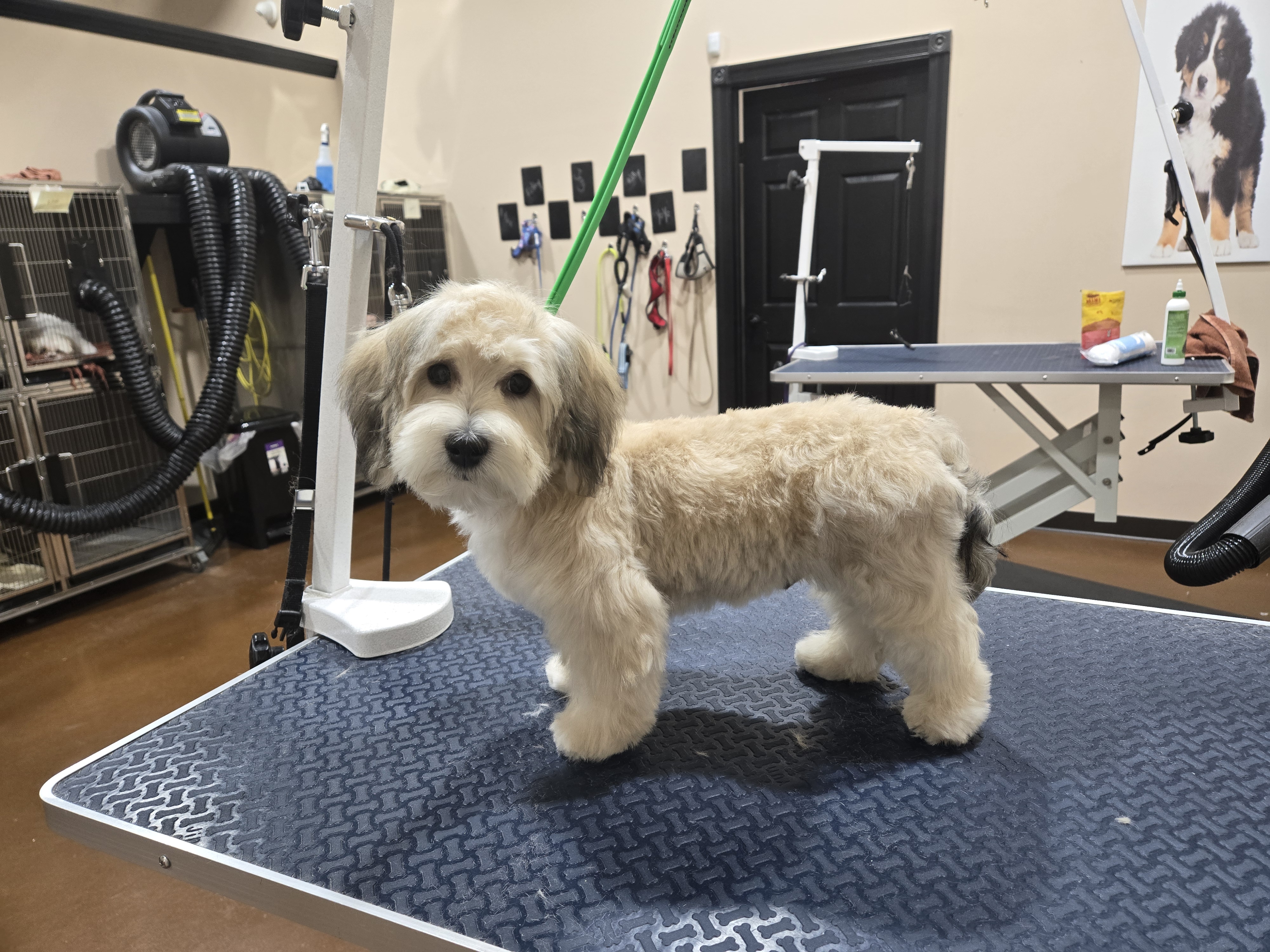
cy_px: 476
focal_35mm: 23
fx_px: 844
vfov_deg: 58.9
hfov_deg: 73.9
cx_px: 635
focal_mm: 5.4
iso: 125
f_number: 1.8
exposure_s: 1/120
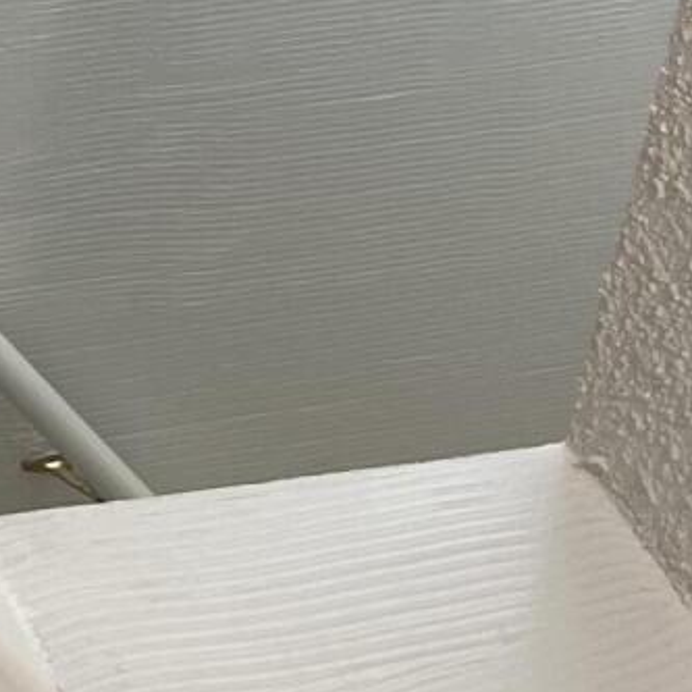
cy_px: -916
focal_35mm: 138
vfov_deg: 10.9
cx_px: -769
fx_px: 3121
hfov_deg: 11.2
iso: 80
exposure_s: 1/120
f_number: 1.6
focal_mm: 5.1
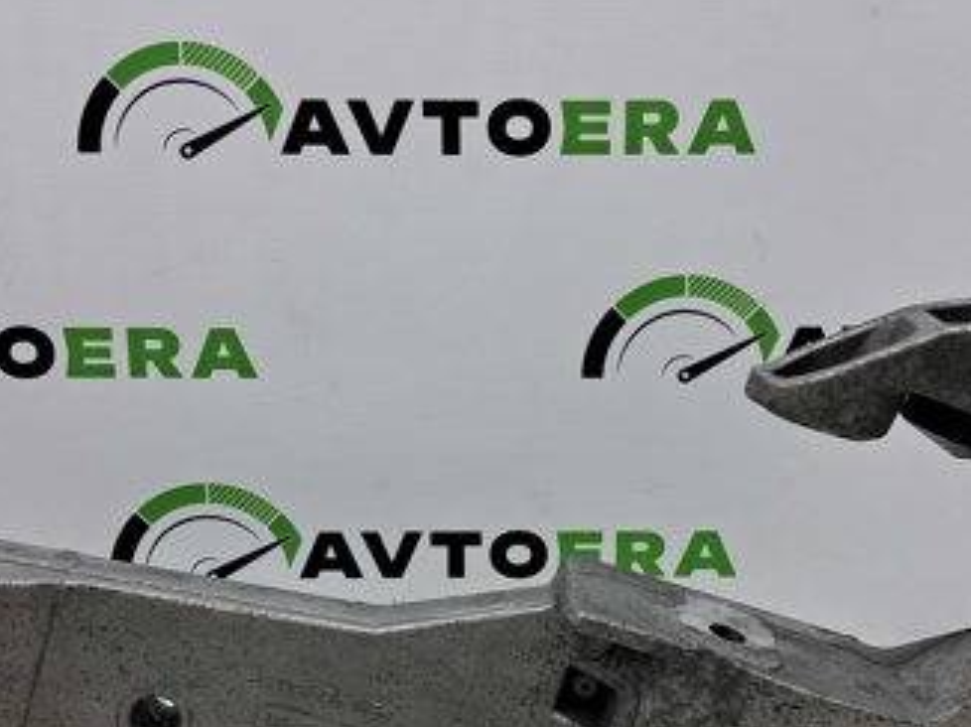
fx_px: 1486
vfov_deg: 27.2
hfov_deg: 36.2
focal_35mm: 53
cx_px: 509
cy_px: 523
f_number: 1.8
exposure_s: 1/100
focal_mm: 4
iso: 50
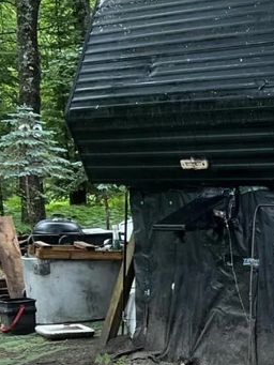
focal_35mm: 104
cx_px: 427
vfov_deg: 18.4
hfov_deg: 13.3
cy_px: 361
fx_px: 1097
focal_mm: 5.7
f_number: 1.5
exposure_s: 1/121
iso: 40
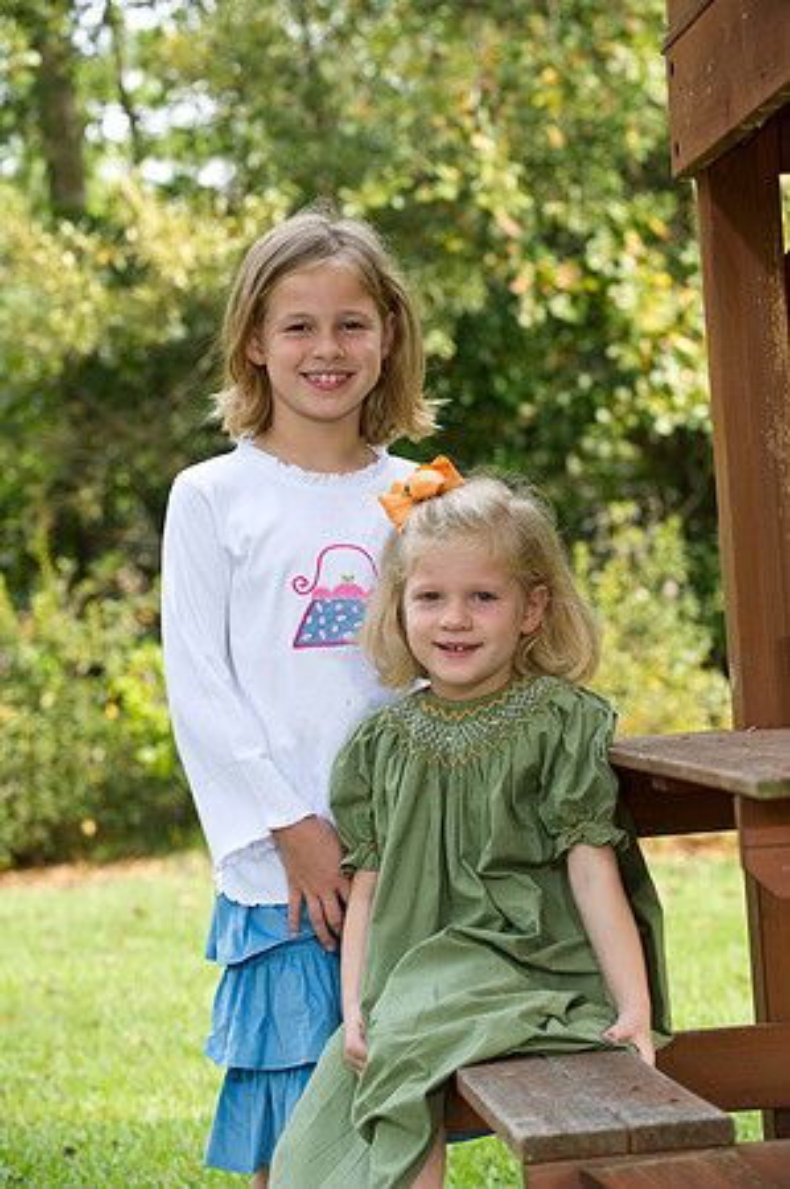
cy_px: 594
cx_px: 395
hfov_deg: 13.0
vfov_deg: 19.5
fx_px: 3464
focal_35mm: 105
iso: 320
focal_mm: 105
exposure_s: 1/100
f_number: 5
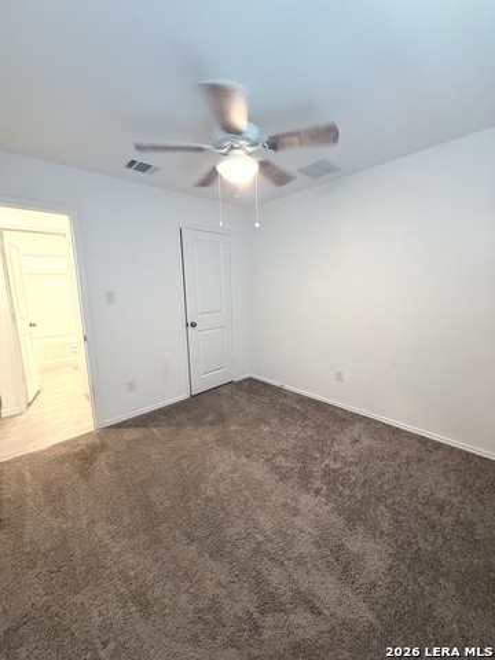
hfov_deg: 85.7
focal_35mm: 14
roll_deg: +1.8
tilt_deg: -9.4
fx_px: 267
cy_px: 330
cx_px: 248
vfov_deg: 102.1
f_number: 2.2
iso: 500
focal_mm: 2.22
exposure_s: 1/60
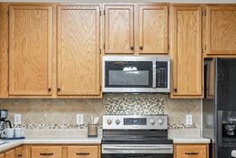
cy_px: 110
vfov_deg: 18.4
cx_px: 129
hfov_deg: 27.3
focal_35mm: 74
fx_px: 485
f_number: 8
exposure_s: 1/2.5
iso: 400
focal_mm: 30
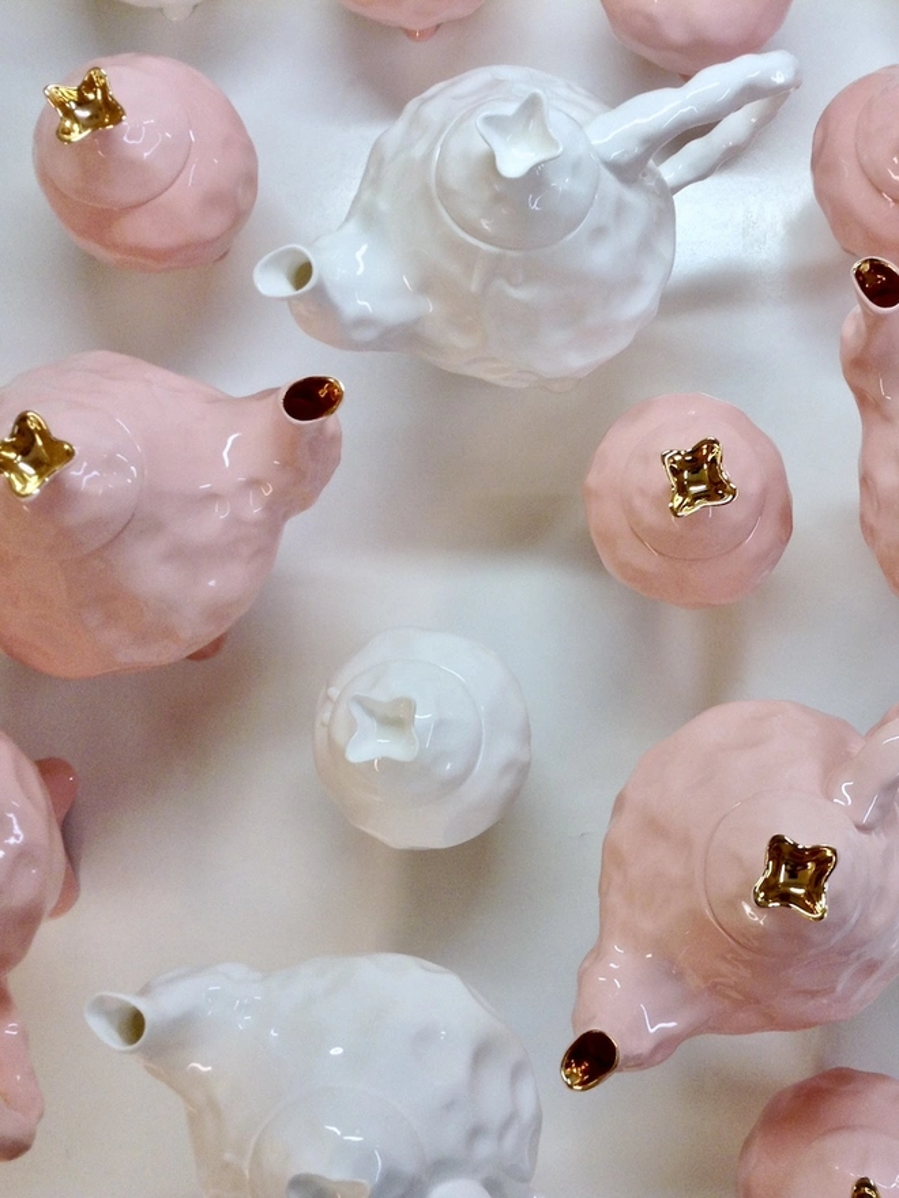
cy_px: 599
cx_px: 450
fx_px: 1143
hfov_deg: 42.9
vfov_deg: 55.4
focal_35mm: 33
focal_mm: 3.3
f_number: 2.4
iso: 32
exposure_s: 1/40
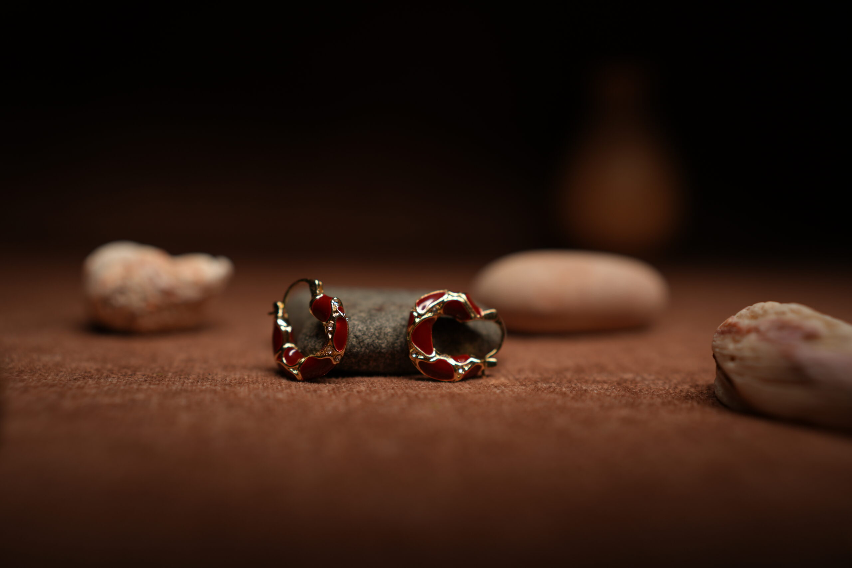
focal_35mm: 35
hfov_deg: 54.4
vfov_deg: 37.9
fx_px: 828
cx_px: 426
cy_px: 284
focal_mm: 35
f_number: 2.2
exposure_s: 1/100
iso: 200
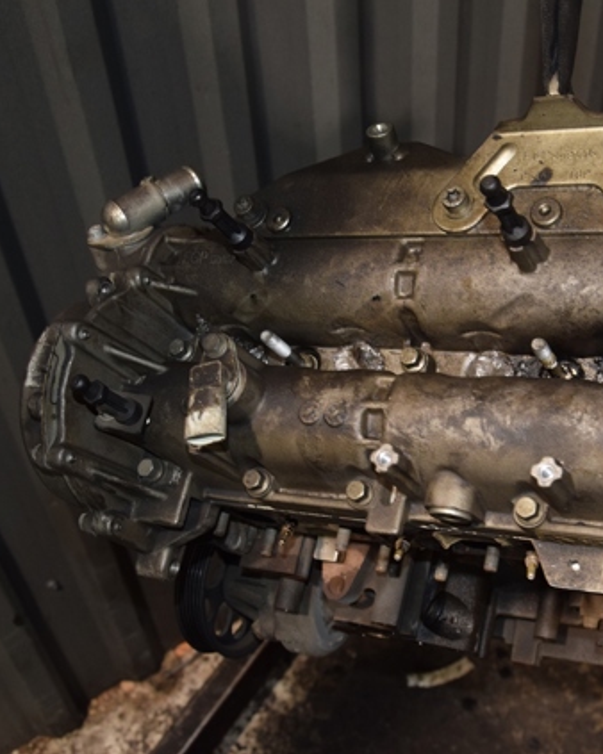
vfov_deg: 41.4
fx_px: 998
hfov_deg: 33.3
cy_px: 376
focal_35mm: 45
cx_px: 412
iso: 800
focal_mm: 21
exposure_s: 1/60
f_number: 5
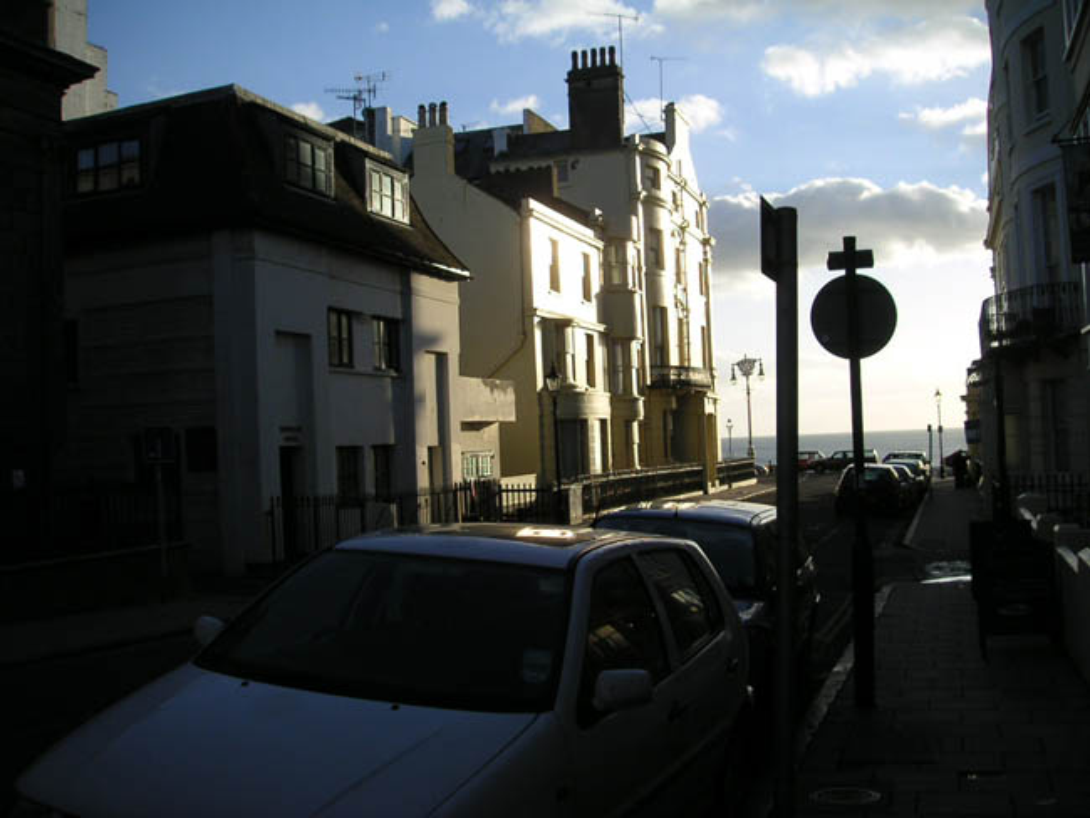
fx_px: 1165
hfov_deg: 50.1
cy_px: 409
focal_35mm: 37
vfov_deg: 38.7
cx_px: 545
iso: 50
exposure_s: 1/1000
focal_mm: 5.7
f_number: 2.8
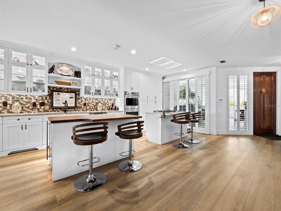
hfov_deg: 102.0
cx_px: 140
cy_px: 106
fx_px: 114
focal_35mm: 14
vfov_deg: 85.7
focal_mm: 7
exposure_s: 1/1.67
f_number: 10
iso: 400
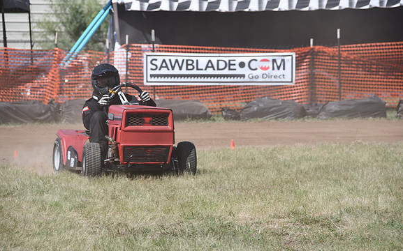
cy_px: 118
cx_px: 201
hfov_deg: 7.4
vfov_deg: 4.6
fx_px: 3118
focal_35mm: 284
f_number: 8
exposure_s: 1/500
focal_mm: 185
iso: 160
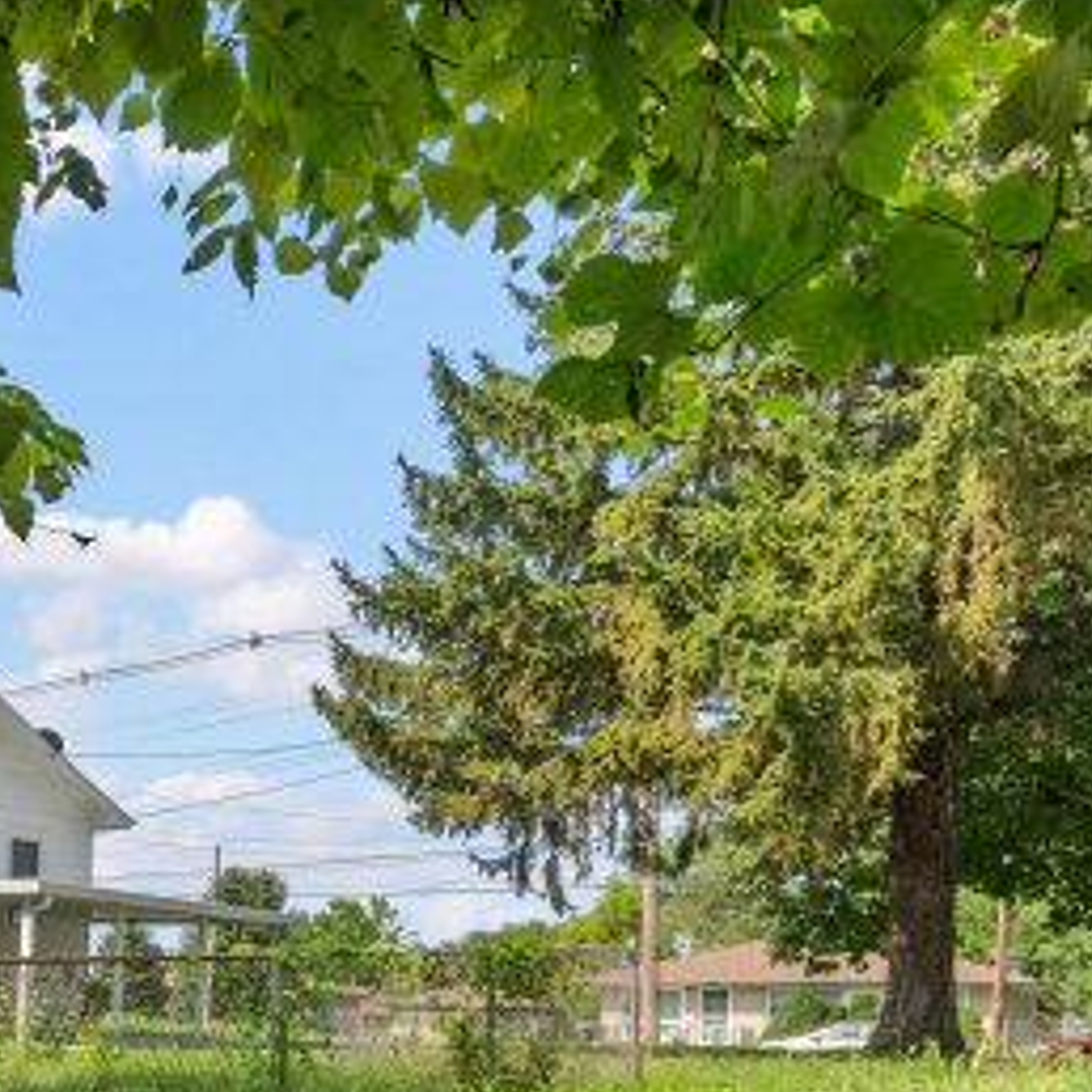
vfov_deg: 40.9
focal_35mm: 37
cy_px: 1012
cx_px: -229
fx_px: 1321
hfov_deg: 35.2
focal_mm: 10
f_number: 8
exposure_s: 1/250
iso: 400
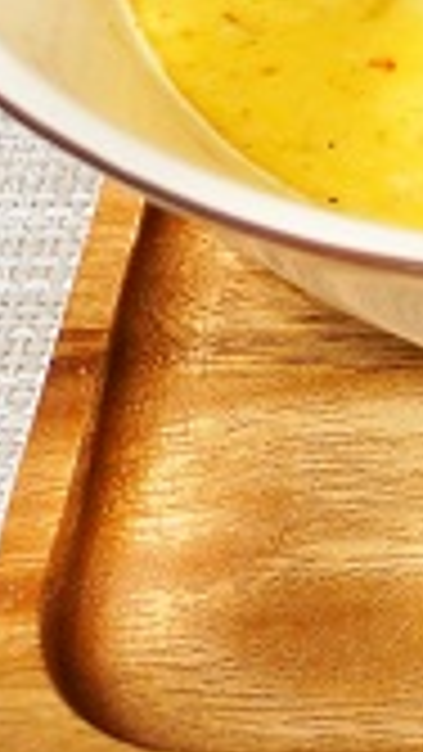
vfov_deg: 10.3
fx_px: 4145
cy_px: -50
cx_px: 1368
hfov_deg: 5.4
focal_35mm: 208
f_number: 5
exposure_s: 1/400
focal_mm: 31
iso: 640
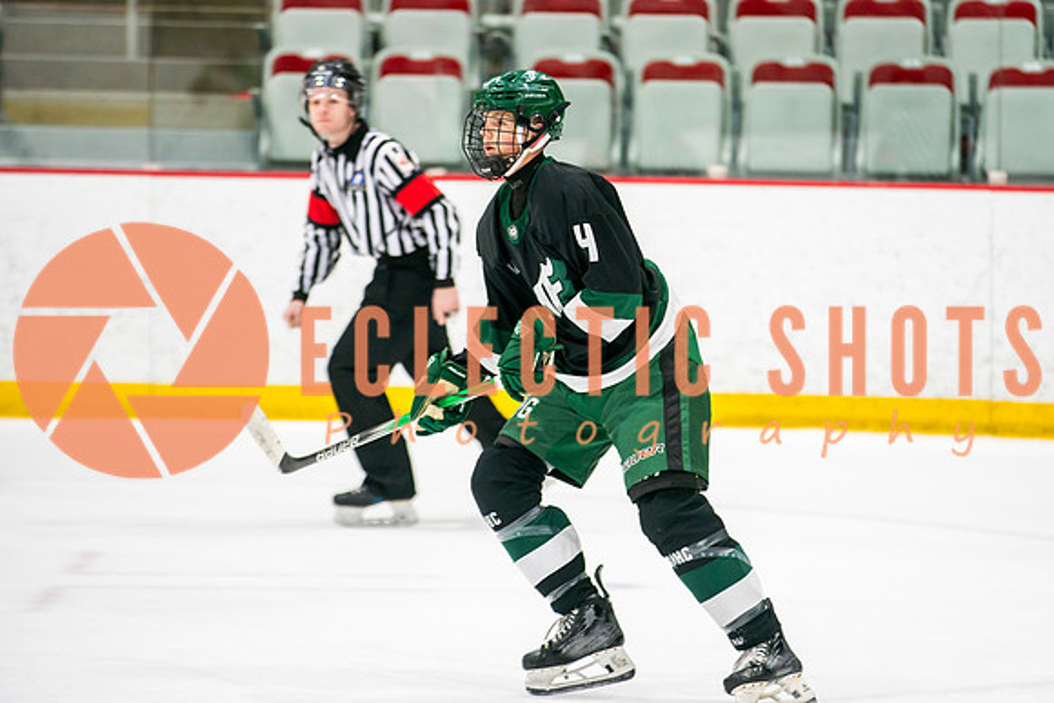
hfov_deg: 8.4
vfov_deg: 5.6
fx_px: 7137
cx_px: 636
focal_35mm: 244
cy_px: 280
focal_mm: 200
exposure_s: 1/640
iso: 1000
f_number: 3.2
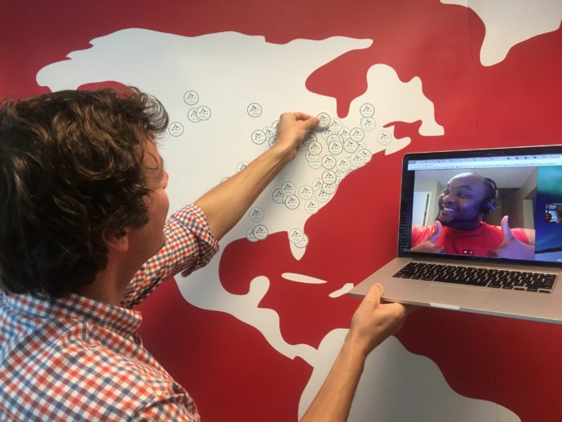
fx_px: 471
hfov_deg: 61.7
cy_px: 211
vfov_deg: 48.2
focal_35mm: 29
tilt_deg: +6.6
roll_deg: +1.1
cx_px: 281
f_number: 2.2
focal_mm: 4.15
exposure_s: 1/30
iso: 40
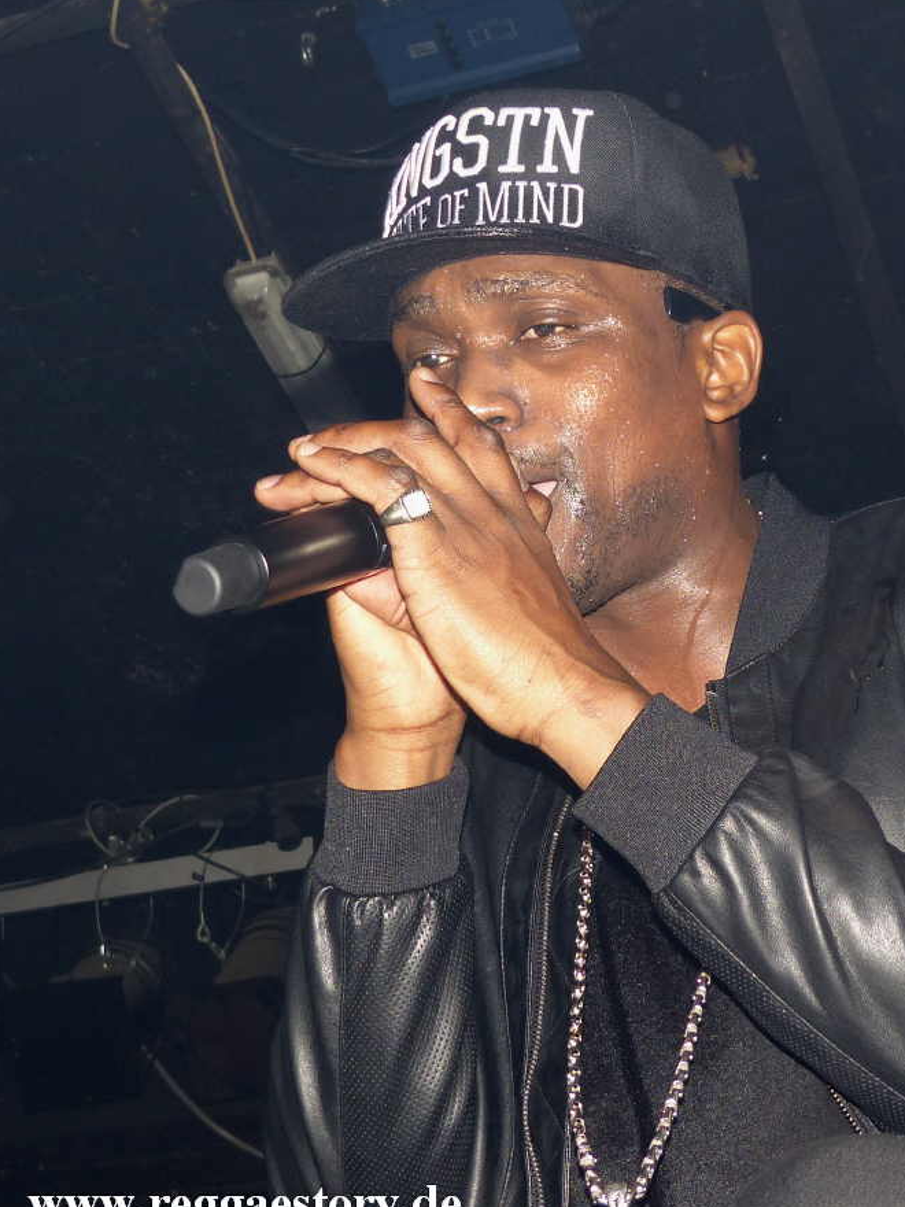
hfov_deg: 29.1
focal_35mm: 50
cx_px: 507
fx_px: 1743
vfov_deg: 38.2
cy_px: 572
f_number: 2.8
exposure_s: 1/160
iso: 100
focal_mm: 7.8
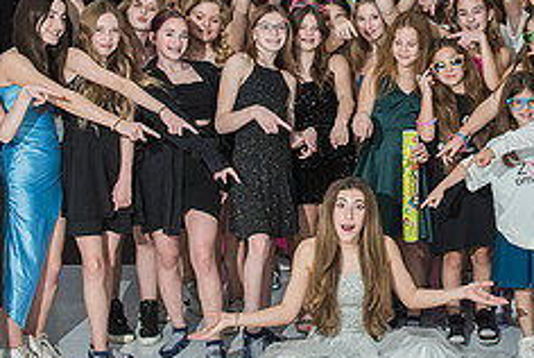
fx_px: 1158
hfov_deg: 25.5
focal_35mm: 78
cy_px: 61
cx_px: 424
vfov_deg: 17.4
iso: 1000
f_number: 7.1
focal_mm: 29
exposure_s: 1/100
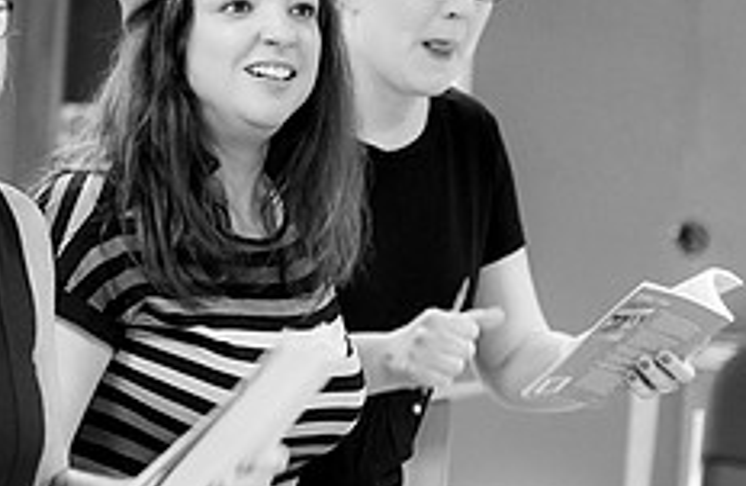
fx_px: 4649
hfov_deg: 8.9
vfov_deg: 6.0
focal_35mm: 226
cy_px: -13
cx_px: -420
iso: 1000
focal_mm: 70
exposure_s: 1/50
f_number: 2.8
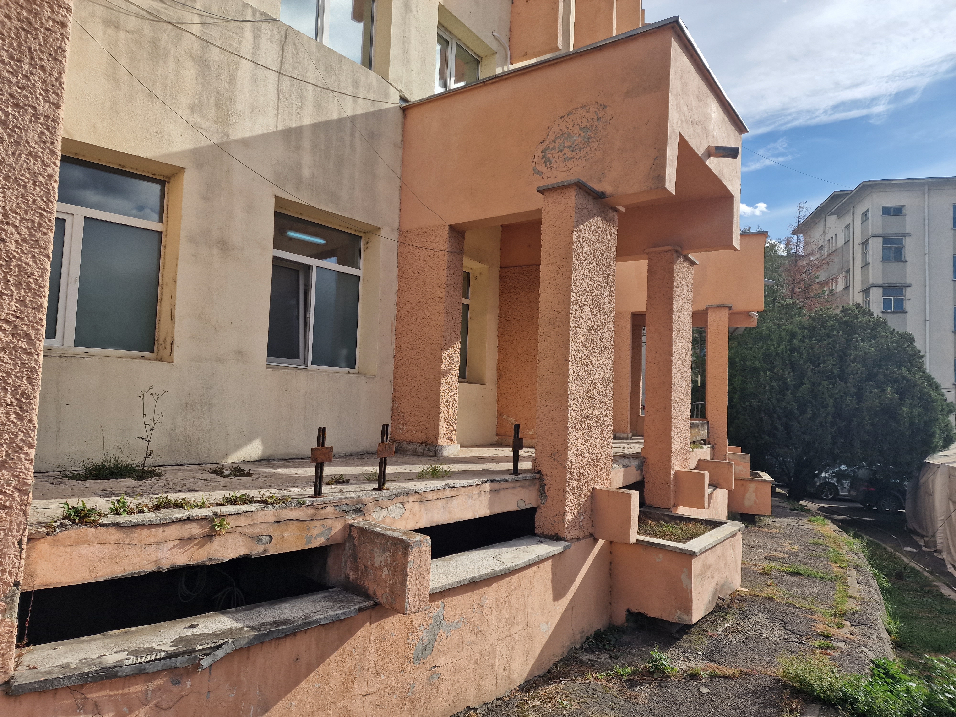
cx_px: 478
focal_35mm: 23
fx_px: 635
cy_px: 358
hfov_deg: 73.9
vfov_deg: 58.9
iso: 50
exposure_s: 1/1340
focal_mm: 6.4
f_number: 1.8
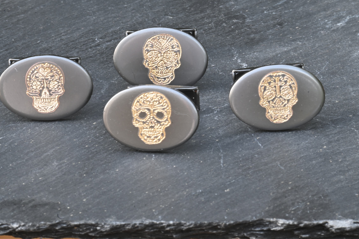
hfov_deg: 5.0
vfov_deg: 3.3
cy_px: 99
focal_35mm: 413
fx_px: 4119
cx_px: 162
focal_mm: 230
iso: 100
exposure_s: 1
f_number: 32
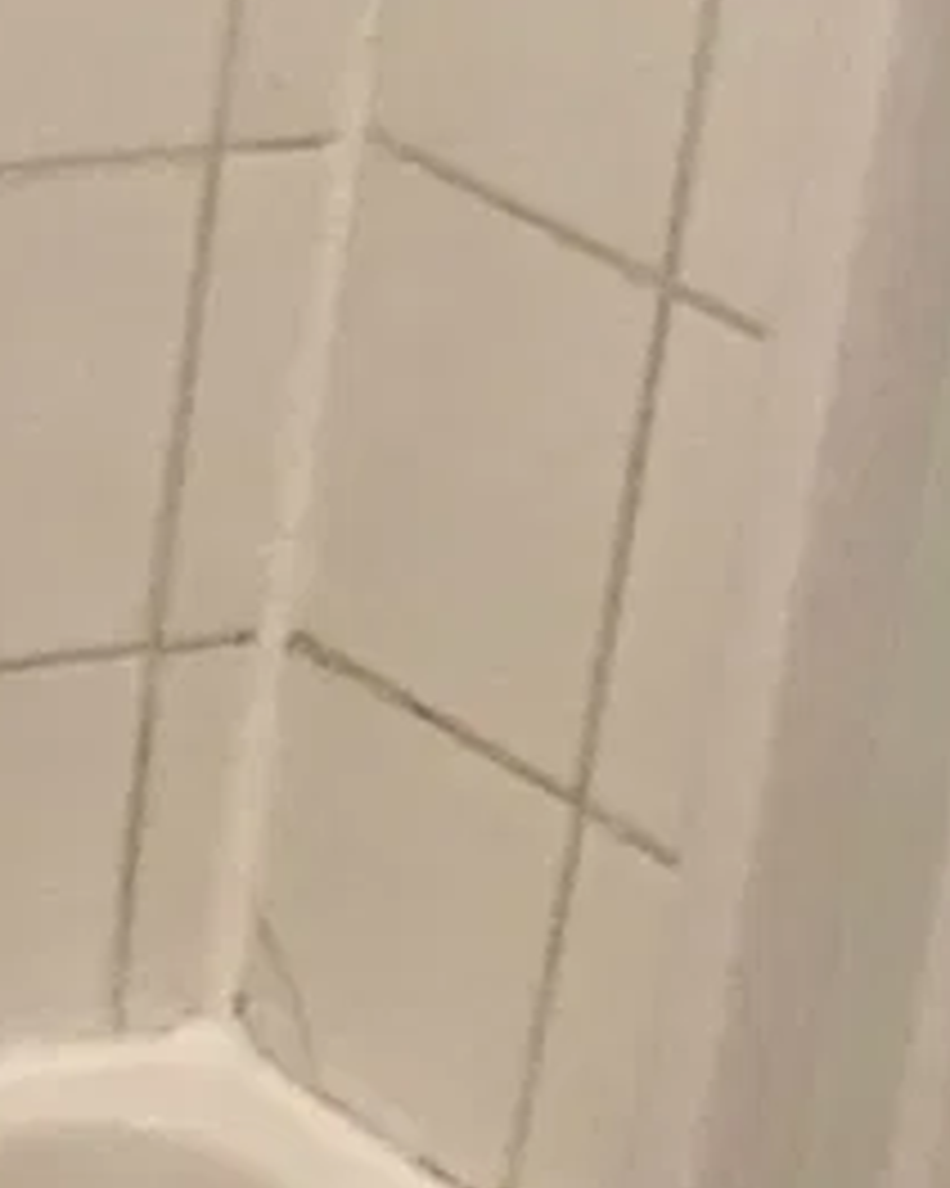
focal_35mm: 229
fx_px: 8053
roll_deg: -5.1
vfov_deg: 8.3
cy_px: 1469
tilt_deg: -25.6
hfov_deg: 6.6
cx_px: -698
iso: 200
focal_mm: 4.15
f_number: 2.2
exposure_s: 1/25
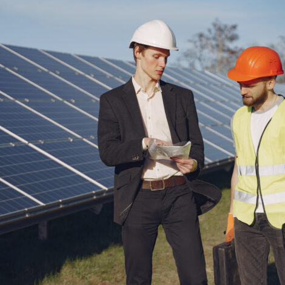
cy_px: 153
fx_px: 969
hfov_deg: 16.7
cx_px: 102
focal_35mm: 104
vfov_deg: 16.7
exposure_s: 1/5000
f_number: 4
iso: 200
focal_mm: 75
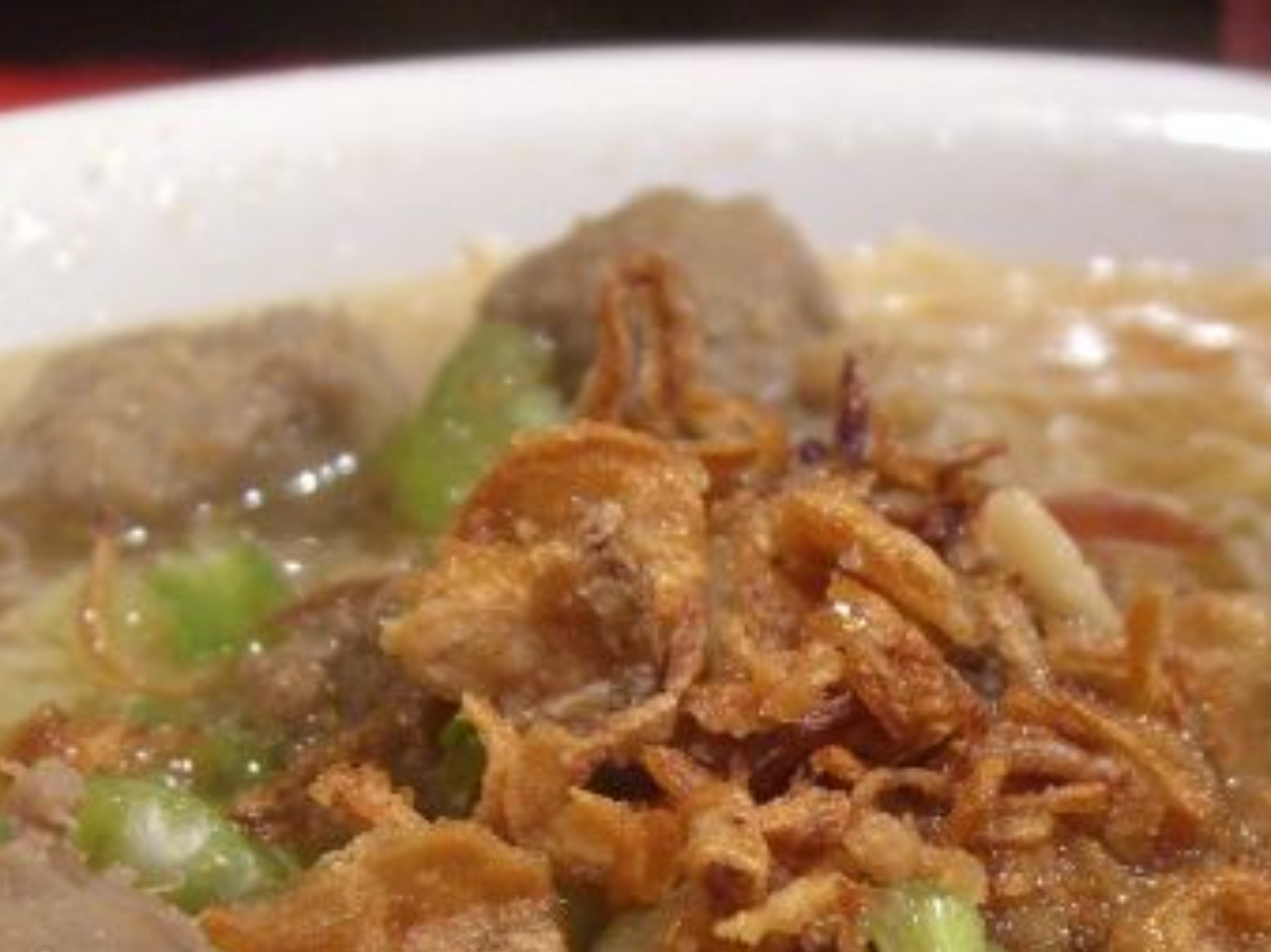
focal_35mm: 90
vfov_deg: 16.0
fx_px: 3302
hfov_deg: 21.7
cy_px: 1031
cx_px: 872
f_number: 2.8
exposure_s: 1/20
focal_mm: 7.9
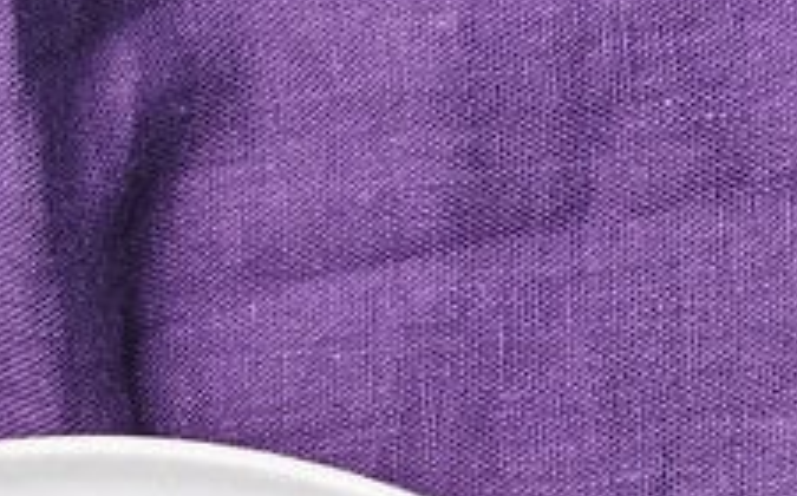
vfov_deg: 2.8
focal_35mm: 463
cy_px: 227
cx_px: 1909
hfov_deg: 4.4
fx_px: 10044
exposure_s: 1/100
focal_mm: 85
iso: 400
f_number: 8
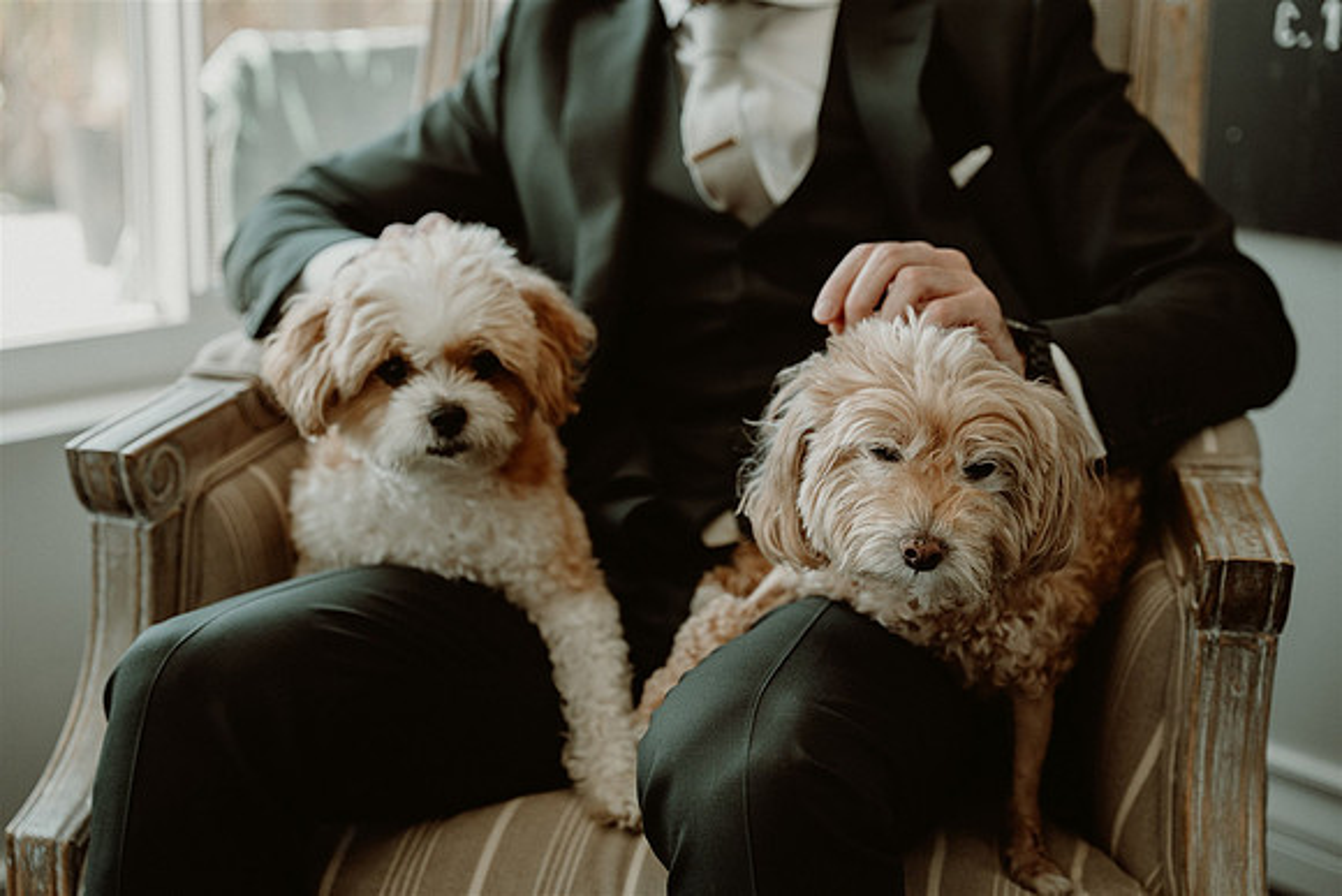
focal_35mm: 57
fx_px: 2114
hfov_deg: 35.2
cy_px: 448
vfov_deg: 23.9
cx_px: 671
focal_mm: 56.7
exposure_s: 1/320
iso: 400
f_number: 2.8
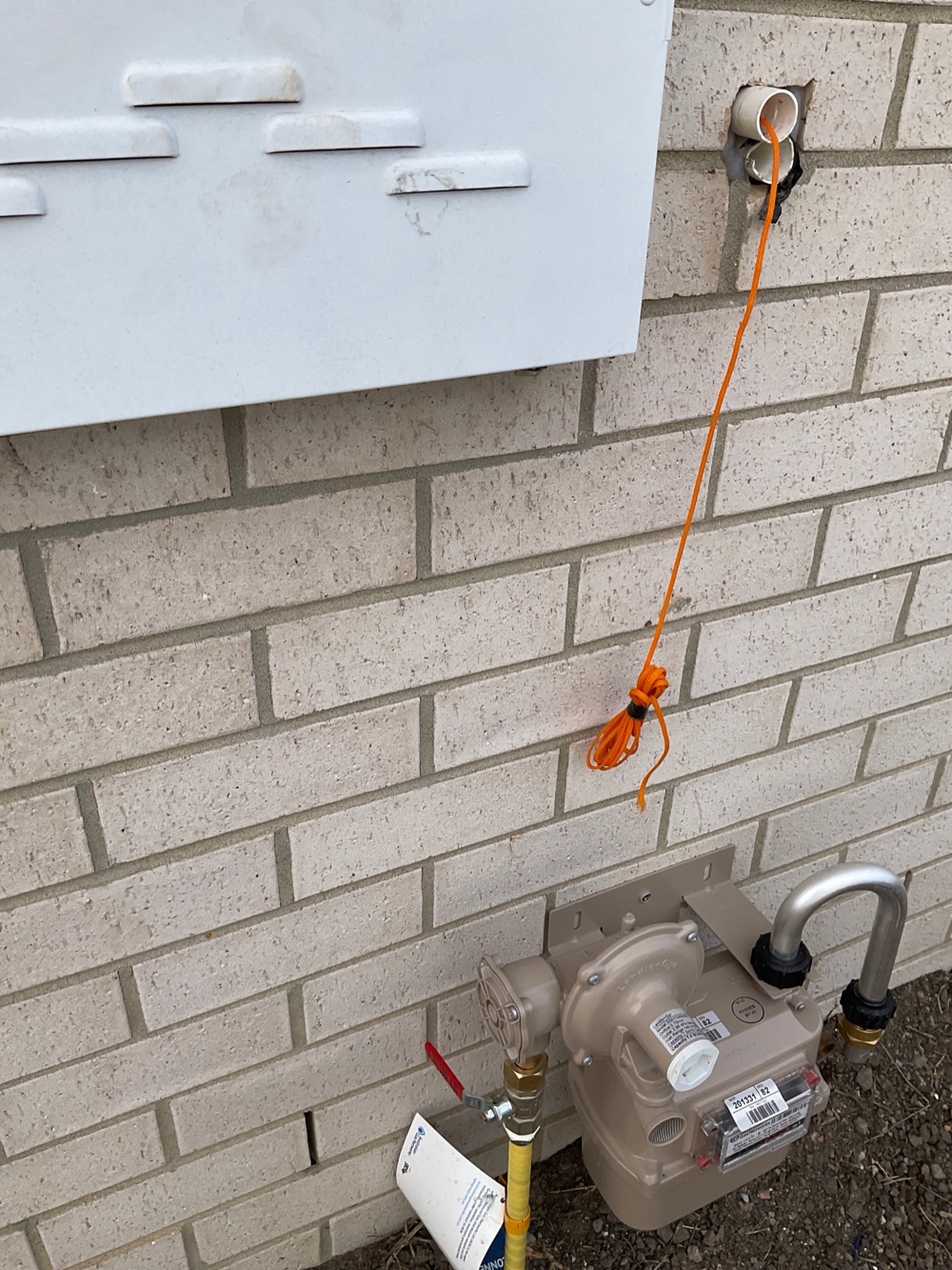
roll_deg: -1.0
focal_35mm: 29
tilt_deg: -32.1
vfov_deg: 61.7
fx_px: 1063
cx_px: 476
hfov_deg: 48.2
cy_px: 635
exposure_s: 1/997
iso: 16
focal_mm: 3
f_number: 1.8
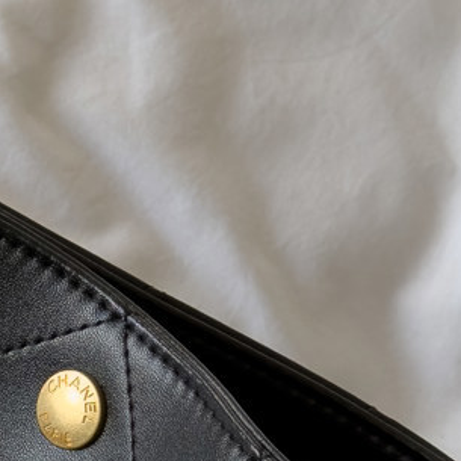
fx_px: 3059
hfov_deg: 8.4
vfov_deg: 8.5
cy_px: 544
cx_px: -319
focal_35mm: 203
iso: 64
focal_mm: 6.76
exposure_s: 1/250
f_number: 1.8
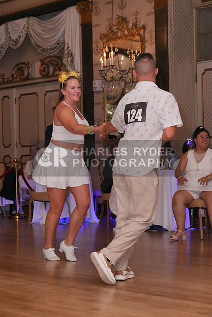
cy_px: 158
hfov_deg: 15.2
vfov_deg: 22.6
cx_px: 106
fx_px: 794
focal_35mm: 90
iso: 5000
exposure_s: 1/250
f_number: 5.6
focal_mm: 90
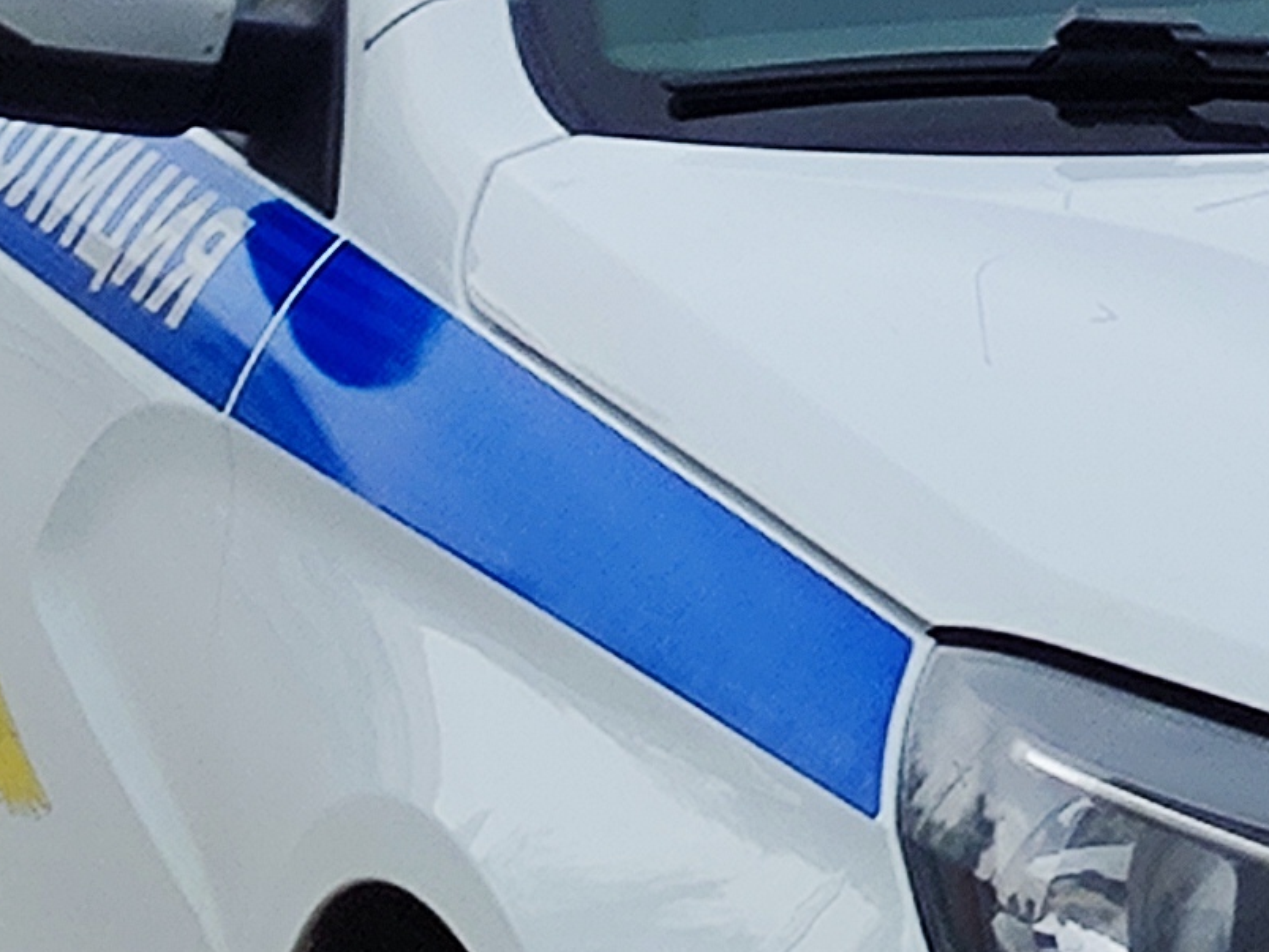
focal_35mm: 144
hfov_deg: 11.9
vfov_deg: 10.2
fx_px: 5281
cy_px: -88
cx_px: 2721
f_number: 1.79
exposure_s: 1/731
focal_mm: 4.71
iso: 50
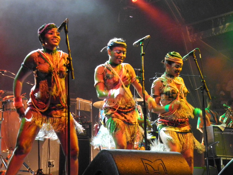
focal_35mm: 105
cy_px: 88
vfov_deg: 14.1
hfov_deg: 18.7
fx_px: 707
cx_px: 116
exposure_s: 1/60
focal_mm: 22.5
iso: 1600
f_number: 4.5
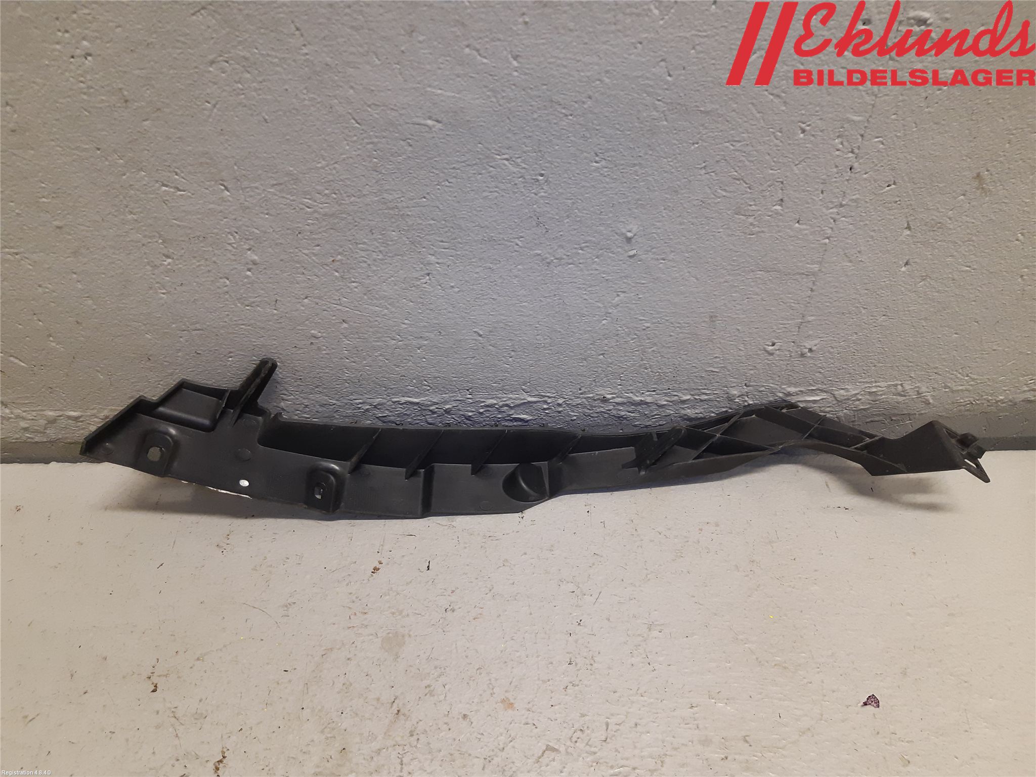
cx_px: 518
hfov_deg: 67.3
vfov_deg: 53.1
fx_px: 778
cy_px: 388
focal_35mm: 26
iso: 160
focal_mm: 3.93
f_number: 1.7
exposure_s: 1/50
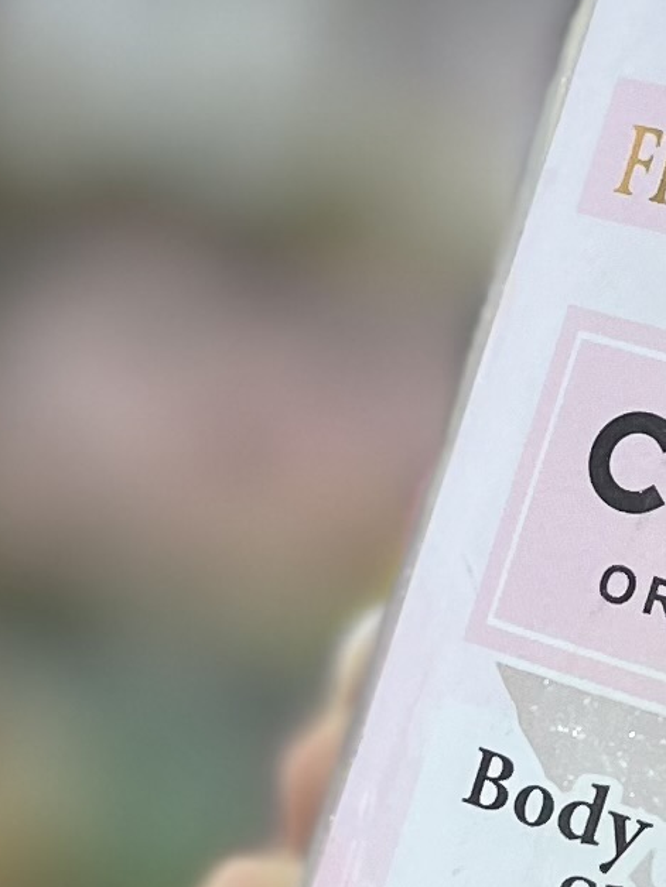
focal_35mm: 167
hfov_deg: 8.8
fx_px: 4284
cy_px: 384
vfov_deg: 11.8
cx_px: 839
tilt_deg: -3.7
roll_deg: -10.8
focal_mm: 5.1
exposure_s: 1/100
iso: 64
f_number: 1.6
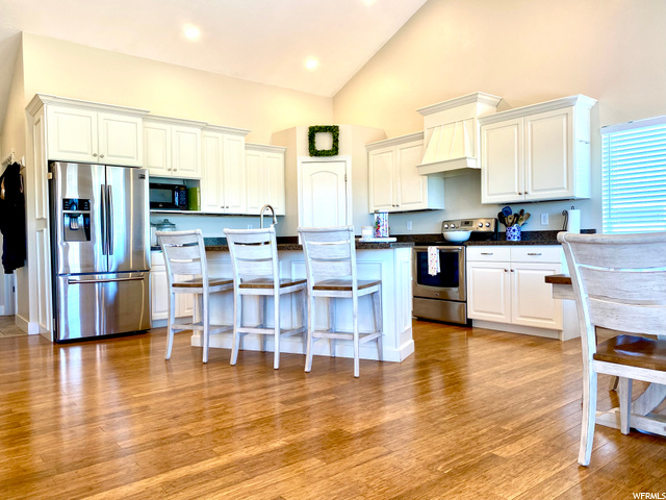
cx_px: 333
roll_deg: +0.6
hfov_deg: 67.3
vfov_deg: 53.1
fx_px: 500
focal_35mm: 26
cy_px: 250
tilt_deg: -1.2
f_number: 1.8
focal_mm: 4.25
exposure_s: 1/120
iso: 100
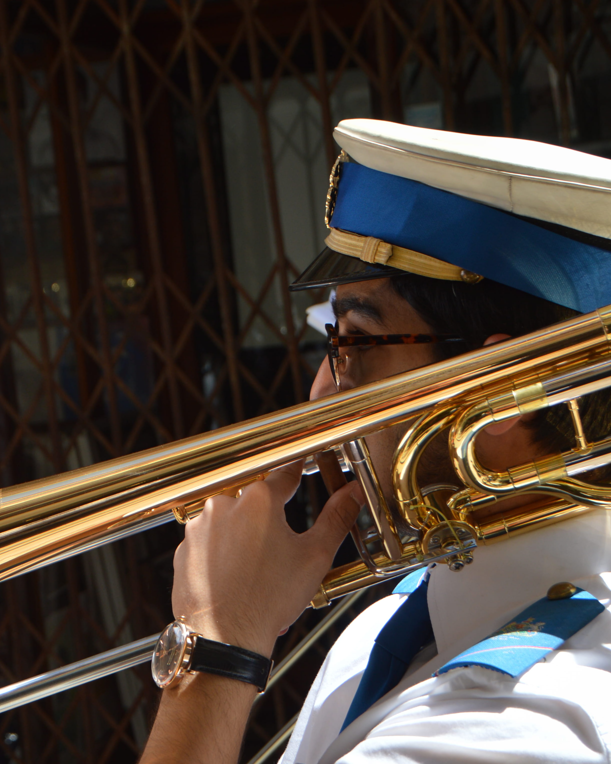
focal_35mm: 97
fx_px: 2191
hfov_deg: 15.8
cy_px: 498
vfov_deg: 19.7
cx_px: 188
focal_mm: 35
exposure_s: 1/200
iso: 100
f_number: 7.1
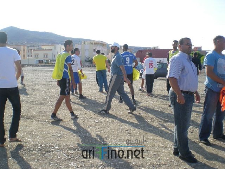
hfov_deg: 49.0
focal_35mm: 38
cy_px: 84
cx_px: 112
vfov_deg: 37.7
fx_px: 247
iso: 50
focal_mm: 6.3
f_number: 4.6
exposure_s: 1/232
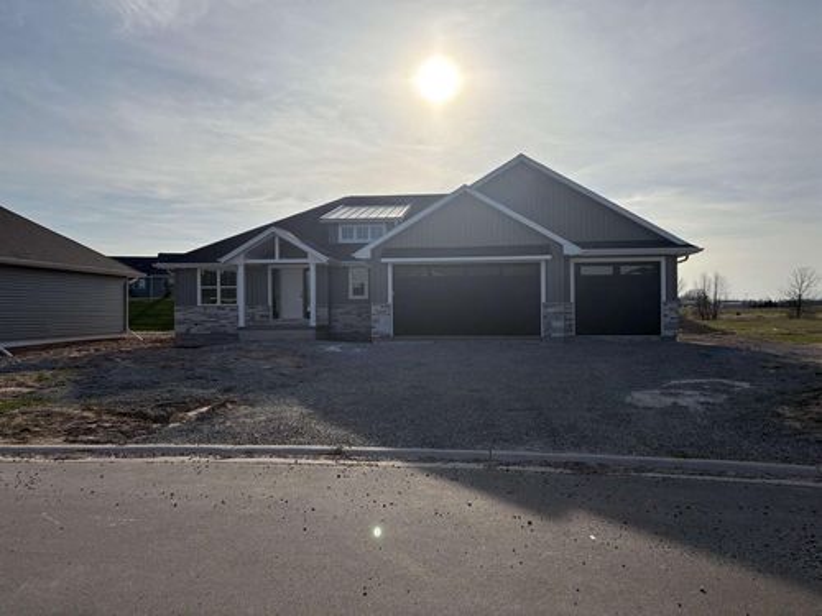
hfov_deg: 67.3
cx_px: 411
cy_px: 308
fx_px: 617
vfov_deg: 53.1
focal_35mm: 26
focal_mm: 5.96
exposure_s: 1/11905
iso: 50
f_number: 1.6
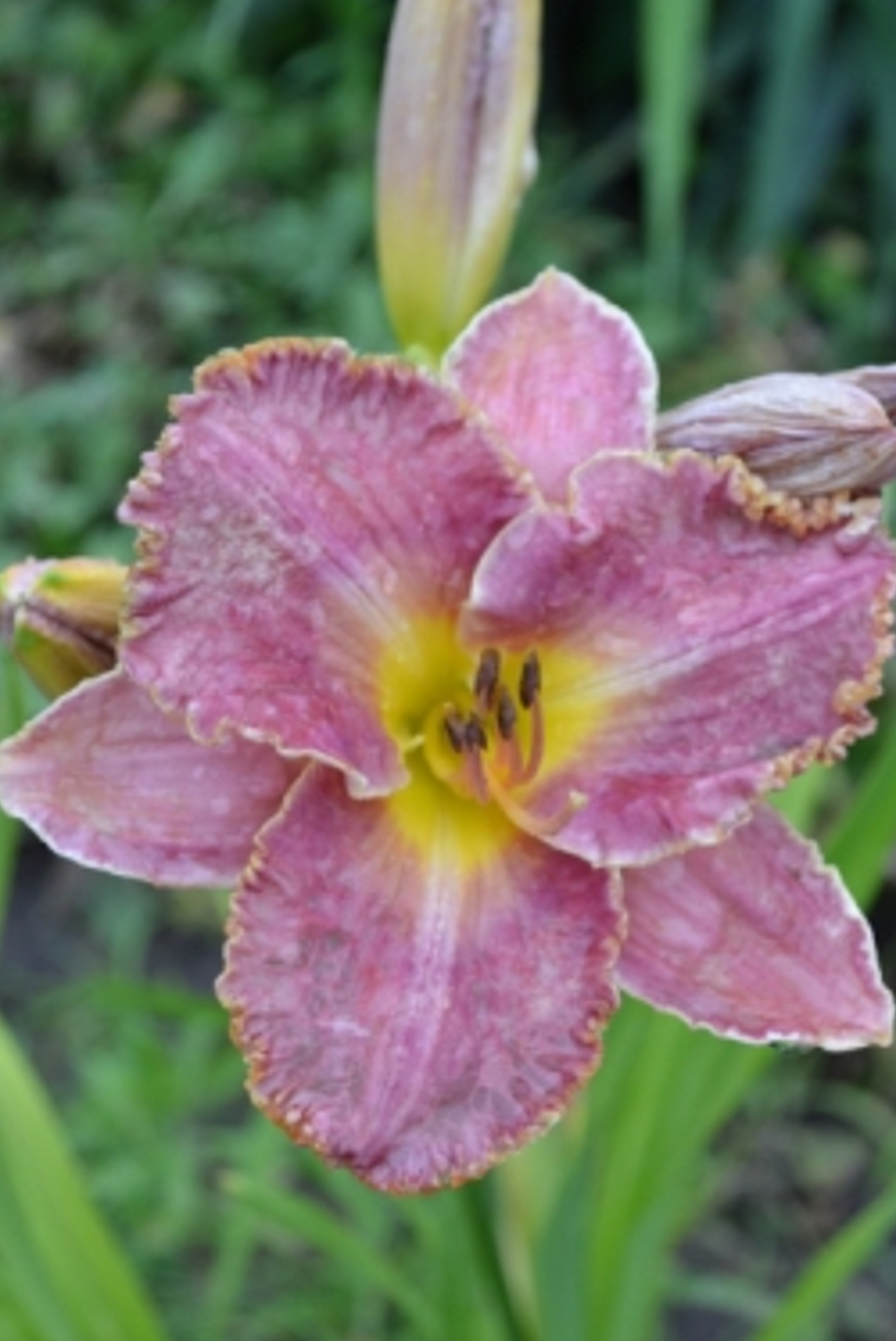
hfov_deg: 17.3
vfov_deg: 25.6
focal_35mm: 79
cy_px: 782
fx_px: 2944
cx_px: 493
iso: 400
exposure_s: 1/40
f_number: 5.3
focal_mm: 44
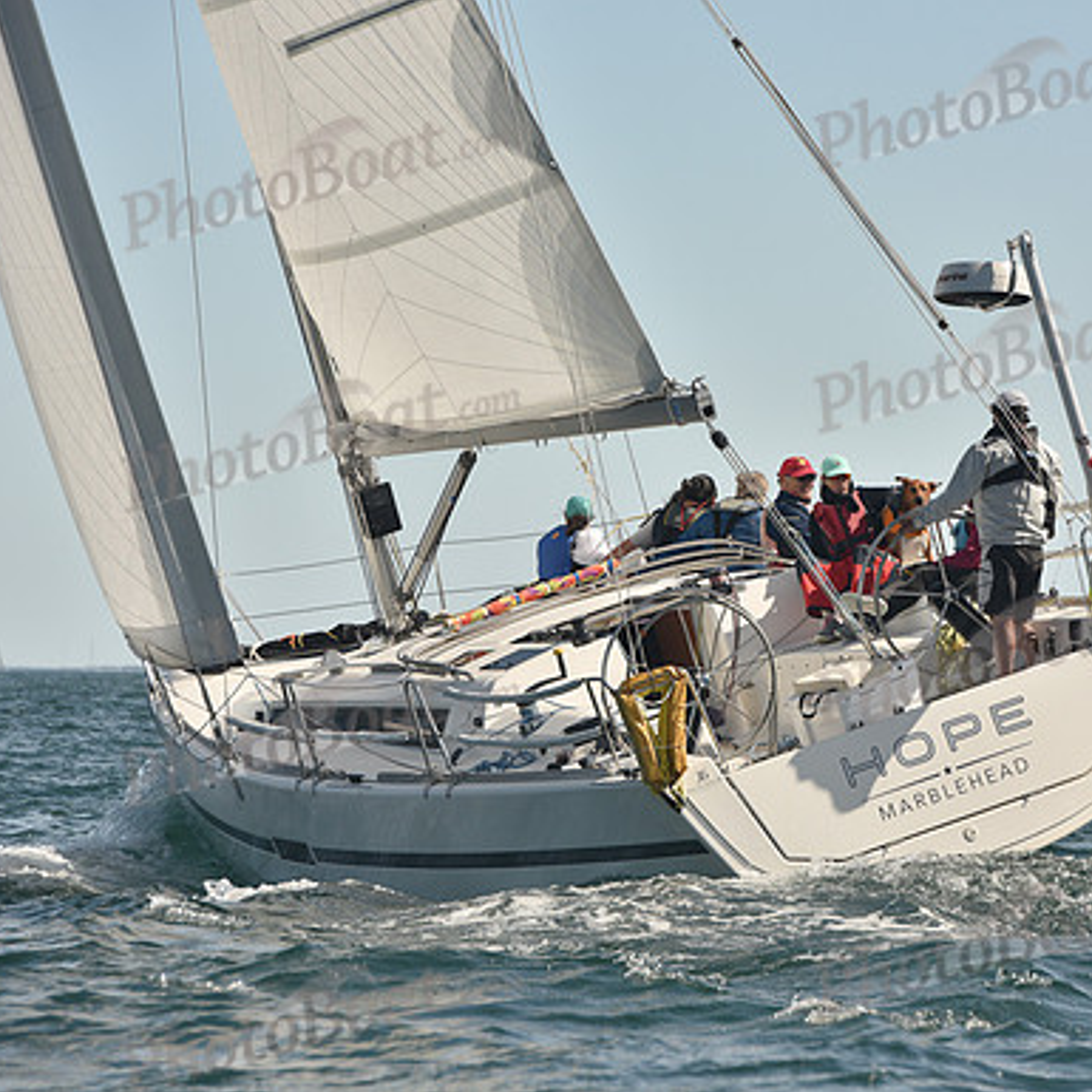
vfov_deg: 7.0
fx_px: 8923
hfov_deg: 7.0
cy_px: 546
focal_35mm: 250
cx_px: 669
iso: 250
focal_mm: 195
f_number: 7.1
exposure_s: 1/640
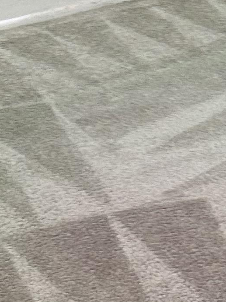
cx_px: 261
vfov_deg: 12.2
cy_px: 483
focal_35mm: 152
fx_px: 1324
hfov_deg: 9.6
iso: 125
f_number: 1.5
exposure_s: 1/60
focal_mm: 5.7
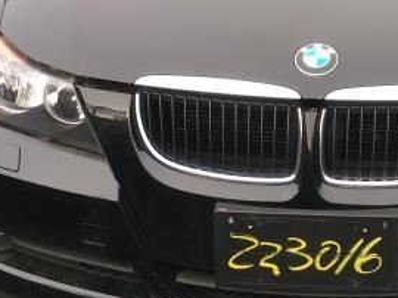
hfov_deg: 22.2
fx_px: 988
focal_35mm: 86
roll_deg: -2.5
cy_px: 53
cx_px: 360
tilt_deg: -18.2
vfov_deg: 17.0
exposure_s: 1/120
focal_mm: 4.15
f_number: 2.2
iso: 25
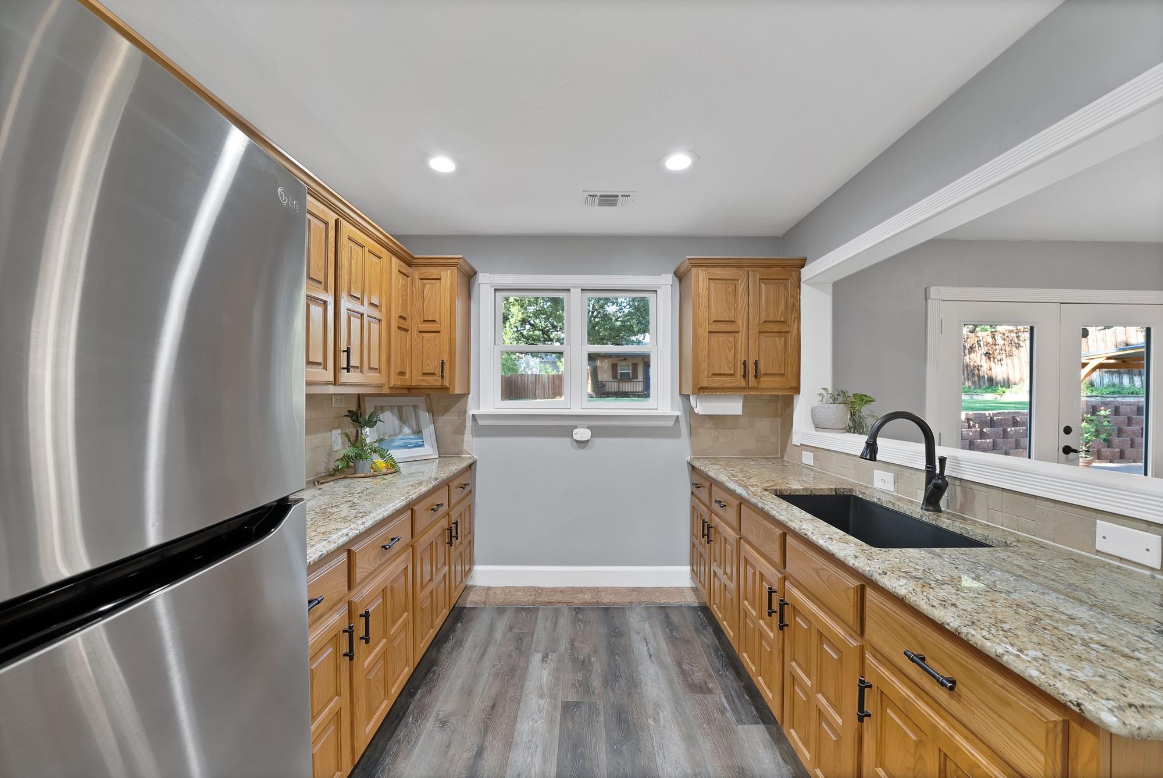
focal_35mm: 12
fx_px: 388
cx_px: 582
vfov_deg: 90.1
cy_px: 389
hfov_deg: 112.6
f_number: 9
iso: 640
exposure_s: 1.3
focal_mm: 12
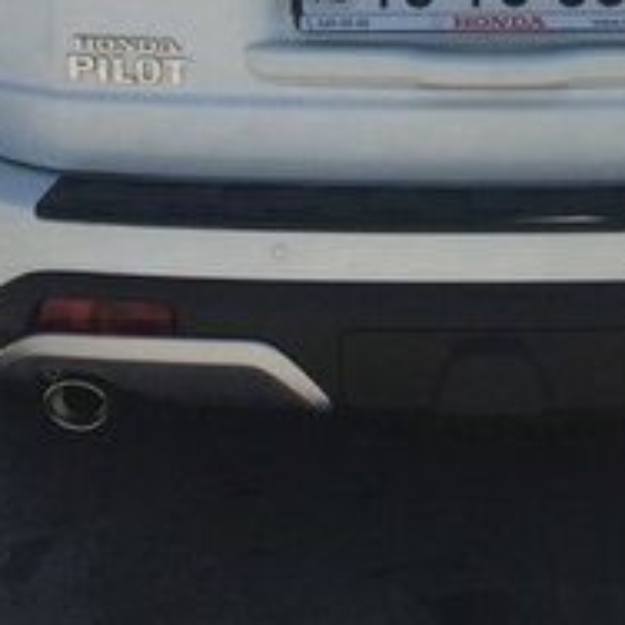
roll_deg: +0.6
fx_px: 1838
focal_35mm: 90
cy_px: -194
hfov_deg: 19.0
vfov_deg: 18.0
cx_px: 549
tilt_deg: -6.5
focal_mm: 4.15
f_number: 2.2
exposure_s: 1/1876
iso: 25
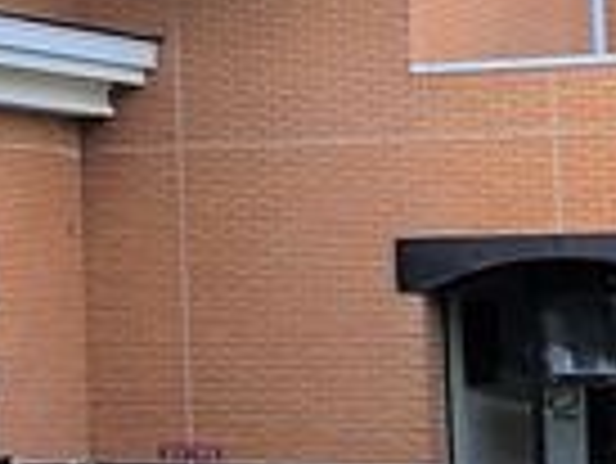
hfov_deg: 9.5
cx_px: -724
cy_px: 14
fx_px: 3384
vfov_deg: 7.8
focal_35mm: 190
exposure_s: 1/332
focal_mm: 5.4
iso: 40
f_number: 1.8
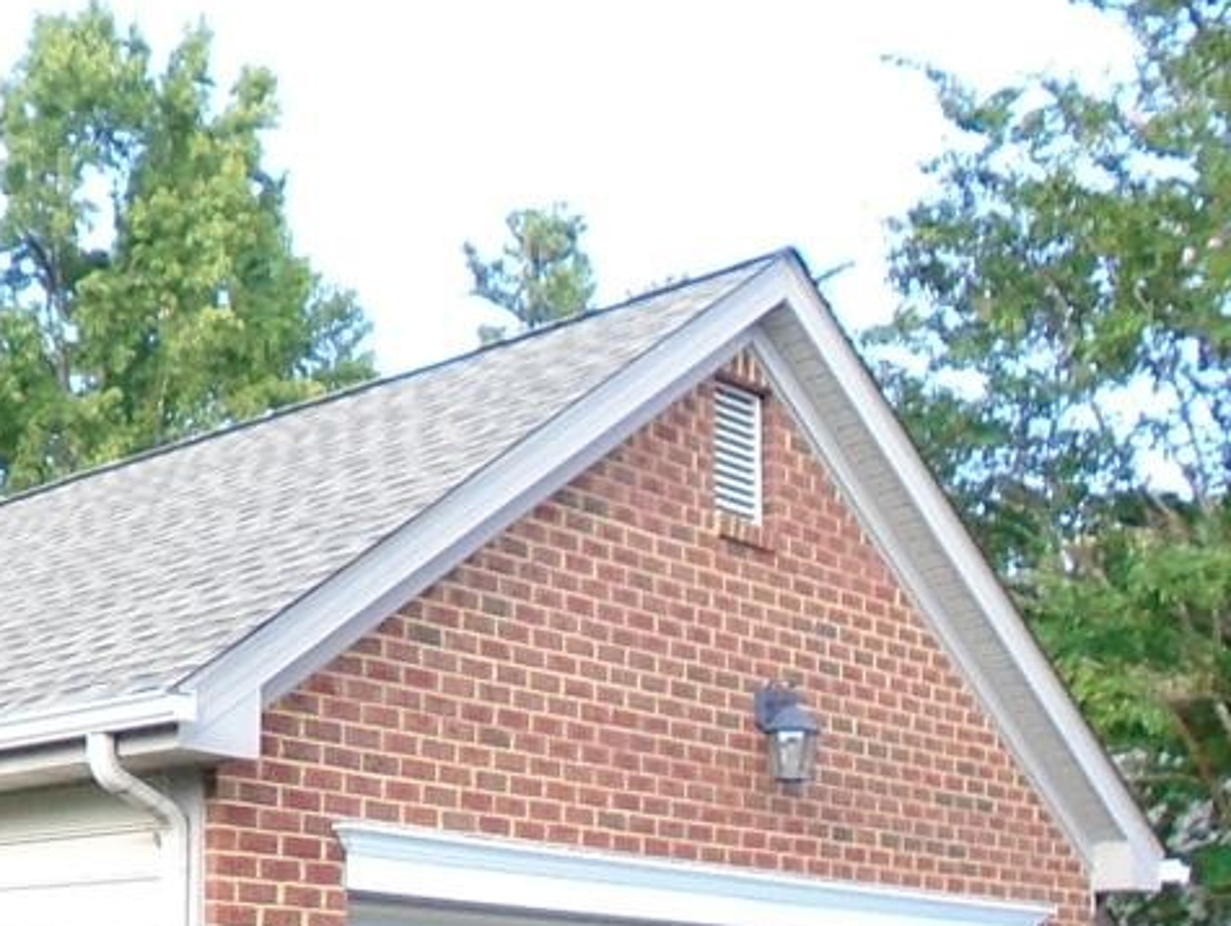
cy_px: 817
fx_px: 1993
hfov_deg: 31.9
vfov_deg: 25.4
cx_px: 29
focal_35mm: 56
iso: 400
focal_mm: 4.6
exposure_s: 1/320
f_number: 3.2
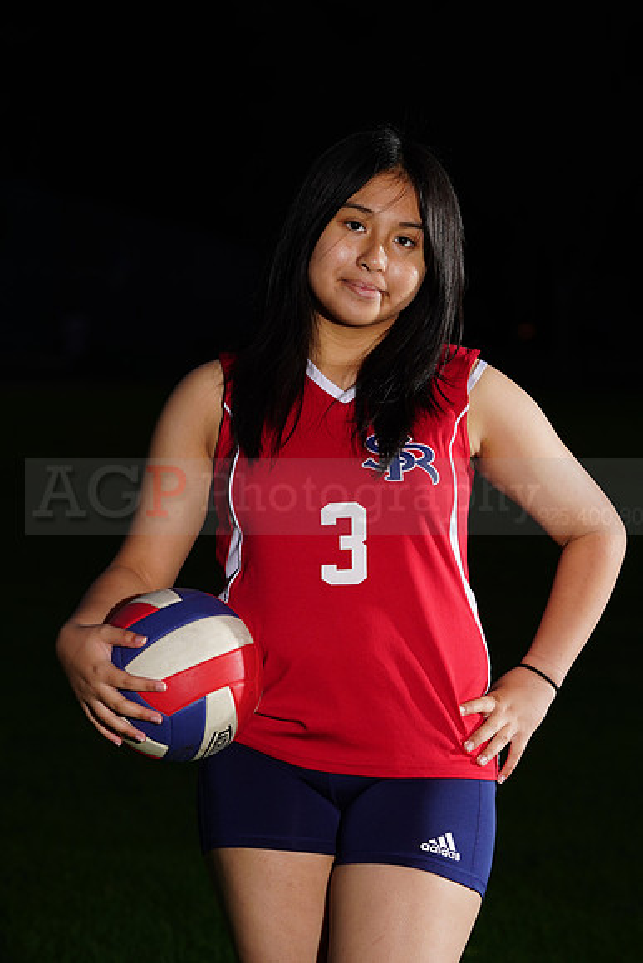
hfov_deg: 7.2
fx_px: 5087
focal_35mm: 190
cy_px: 482
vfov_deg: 10.8
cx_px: 322
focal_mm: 190
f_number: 9
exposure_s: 1/125
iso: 400
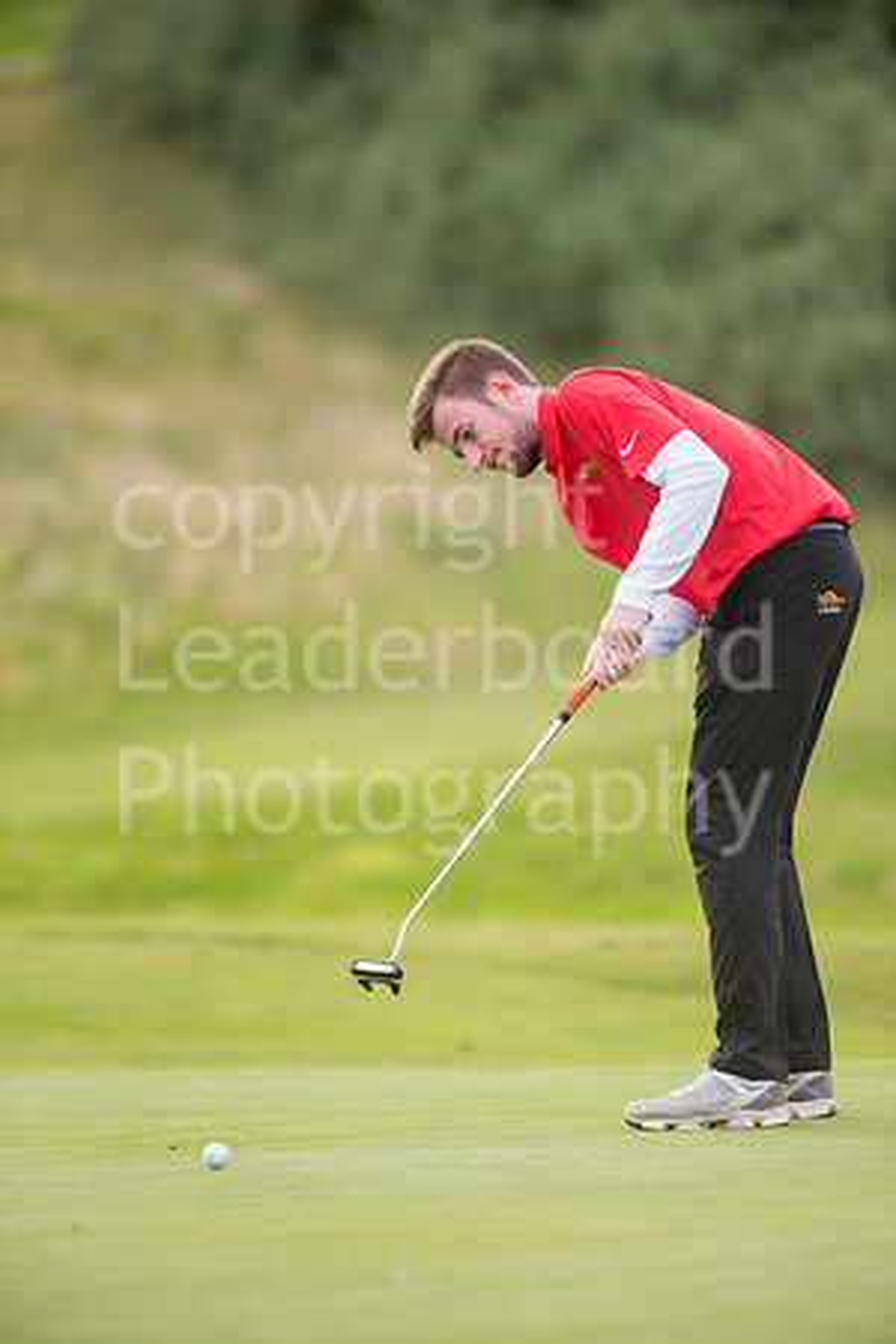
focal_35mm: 300
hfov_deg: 4.6
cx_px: 448
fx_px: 11199
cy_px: 672
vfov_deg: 6.9
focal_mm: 300
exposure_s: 1/1600
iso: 1000
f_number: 4
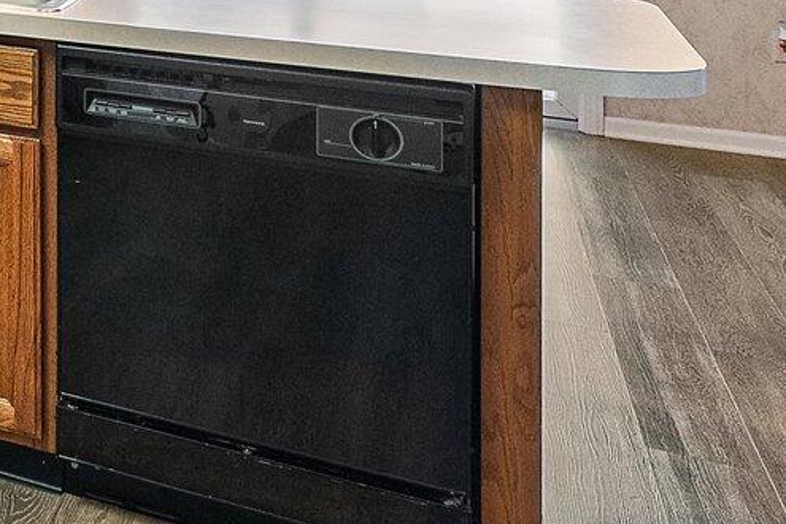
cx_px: -613
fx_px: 1399
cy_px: -242
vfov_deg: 18.9
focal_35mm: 64
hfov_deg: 21.3
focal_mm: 15.5
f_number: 6.3
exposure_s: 1/30
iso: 2000
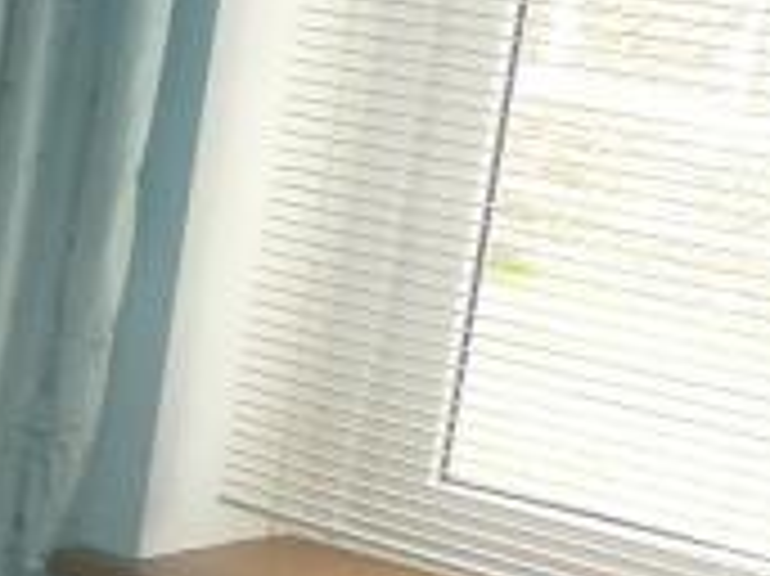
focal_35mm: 120
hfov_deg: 12.9
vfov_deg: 12.3
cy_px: 405
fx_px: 2667
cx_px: -1036
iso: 125
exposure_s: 1/125
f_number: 2.8
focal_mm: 3.6
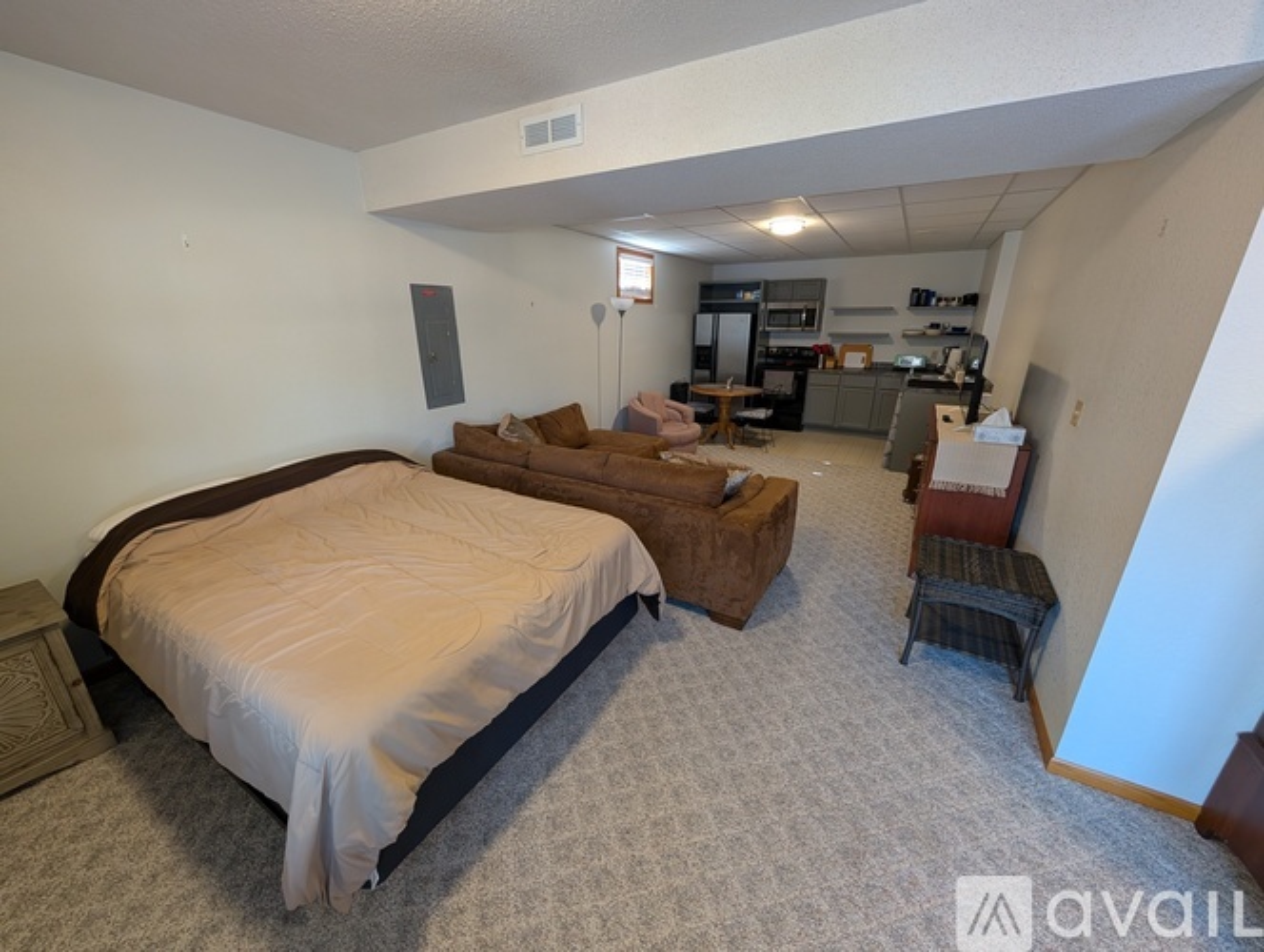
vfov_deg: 94.6
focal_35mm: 12
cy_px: 476
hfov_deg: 110.5
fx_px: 439
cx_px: 632
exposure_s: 1/24
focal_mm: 2.02
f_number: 1.7
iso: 94
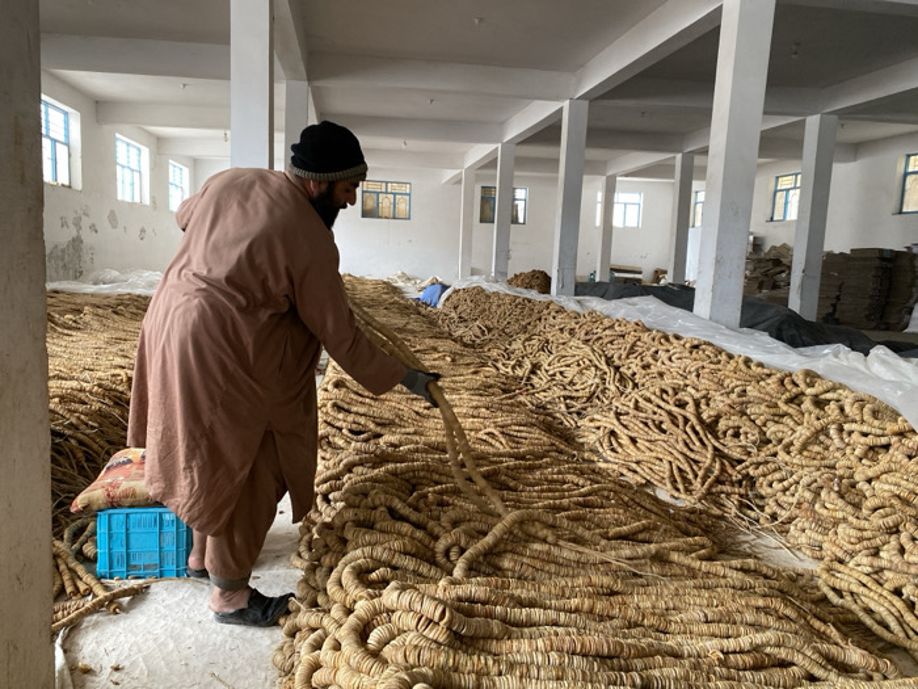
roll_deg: -2.0
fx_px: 690
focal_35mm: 26
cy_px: 344
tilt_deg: -7.2
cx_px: 459
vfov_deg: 53.1
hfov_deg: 67.3
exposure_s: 1/60
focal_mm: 4.25
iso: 200
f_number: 1.8
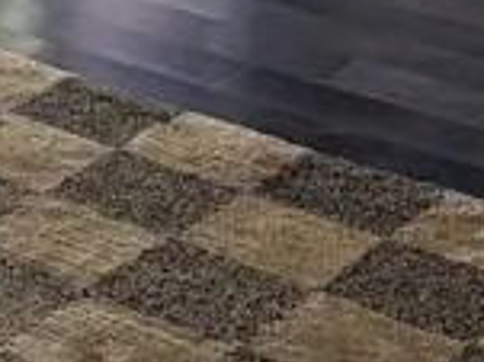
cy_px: -682
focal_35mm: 163
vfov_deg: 8.0
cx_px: -452
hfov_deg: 11.1
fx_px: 2277
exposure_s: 1/535
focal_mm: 6.76
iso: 100
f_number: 1.78
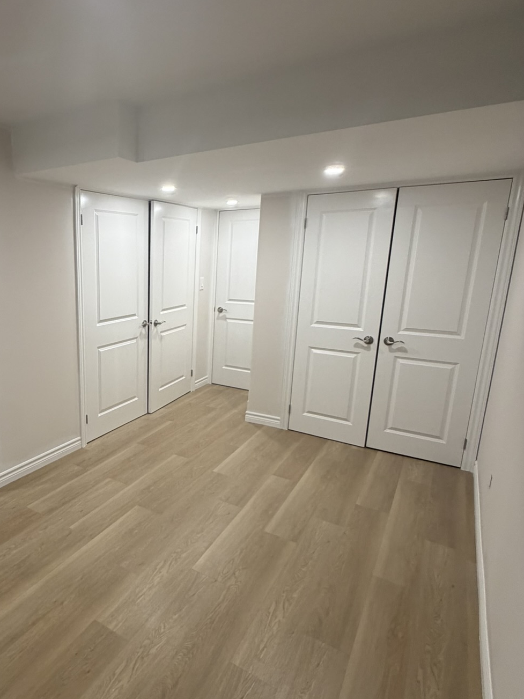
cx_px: 114
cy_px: 358
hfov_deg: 57.1
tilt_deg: -12.2
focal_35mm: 22
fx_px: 444
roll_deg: +0.0
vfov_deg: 76.4
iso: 200
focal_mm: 2.22
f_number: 2.2
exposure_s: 1/121
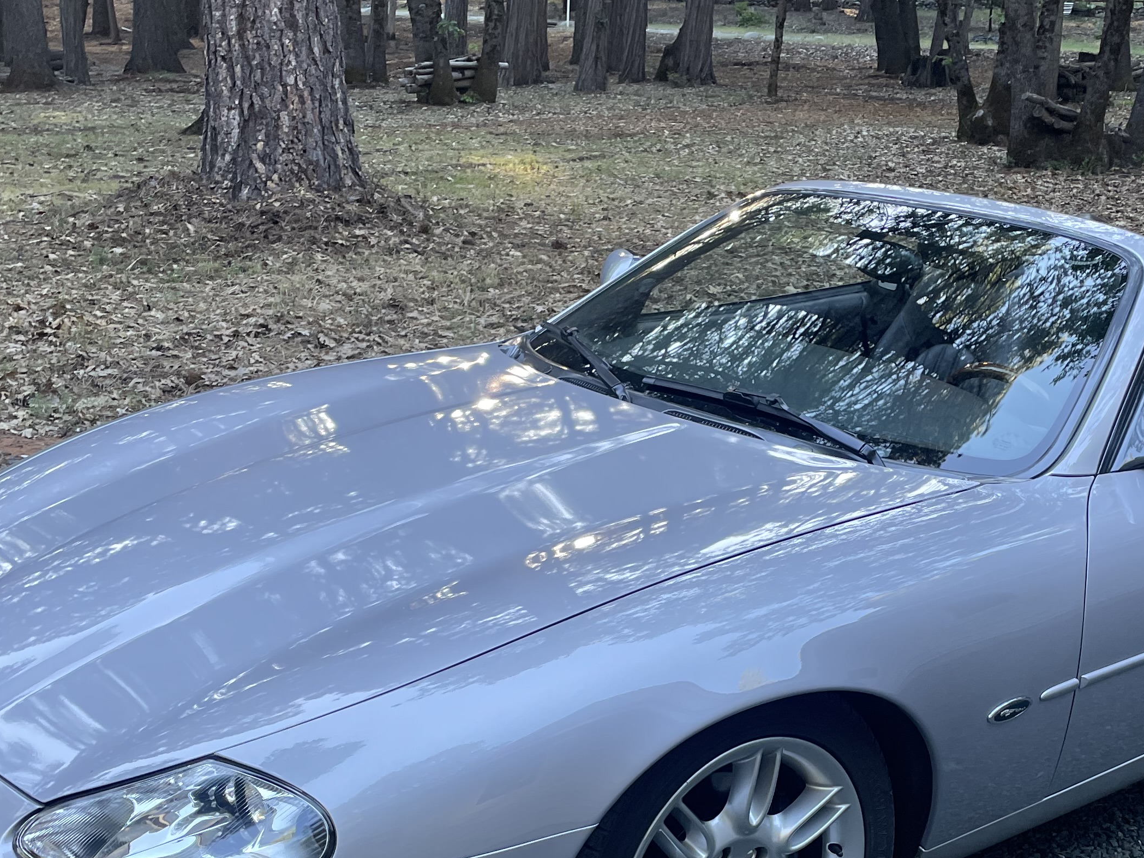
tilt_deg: -17.9
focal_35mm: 50
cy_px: 658
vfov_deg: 28.6
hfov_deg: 37.8
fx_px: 1652
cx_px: 757
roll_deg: -6.2
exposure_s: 1/121
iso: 100
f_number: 1.6
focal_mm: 4.2
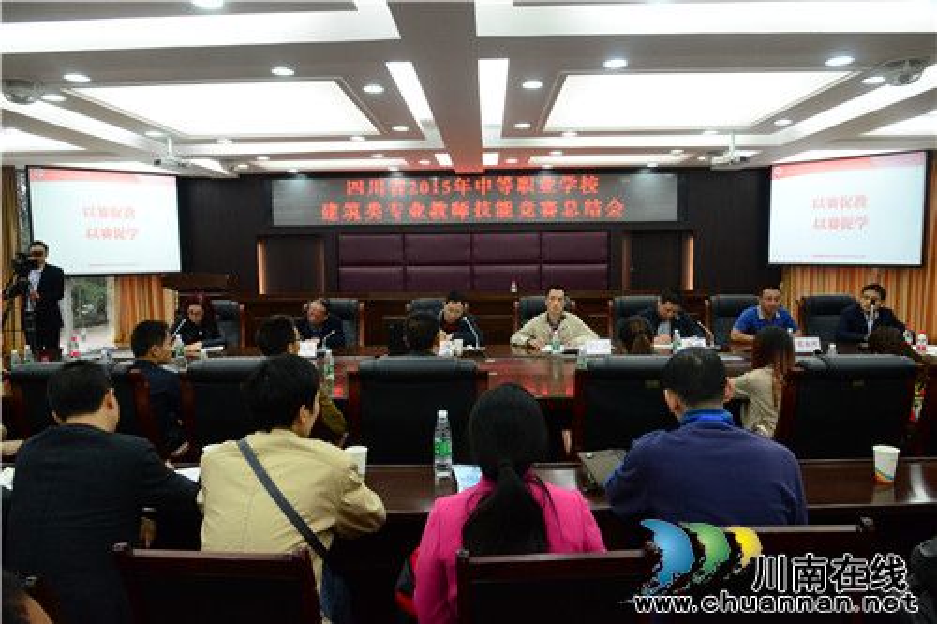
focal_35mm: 24
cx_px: 468
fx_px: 624
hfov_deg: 73.8
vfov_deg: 53.1
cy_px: 312
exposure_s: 1/40
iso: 4000
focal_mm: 24
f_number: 14
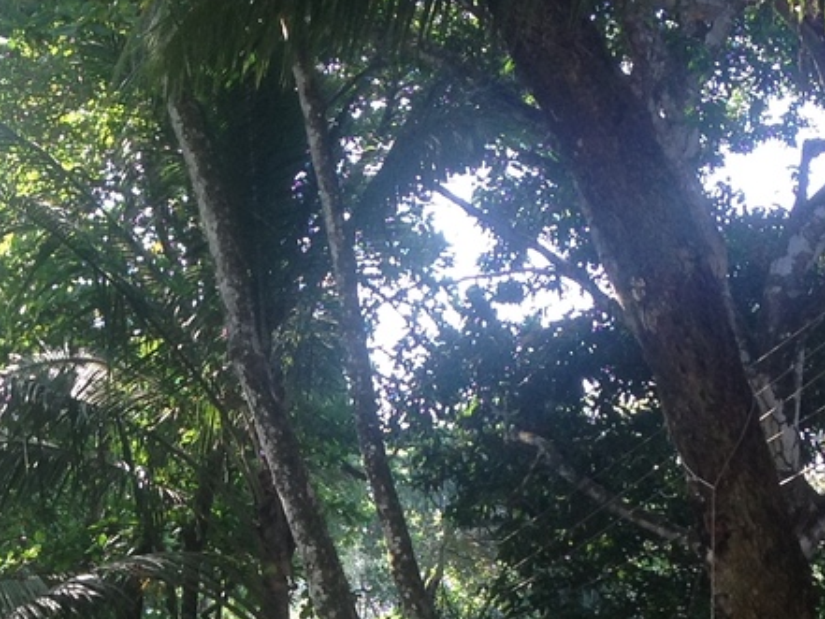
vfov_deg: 11.4
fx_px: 3028
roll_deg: -0.3
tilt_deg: -1.0
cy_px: 806
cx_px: 174
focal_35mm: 127
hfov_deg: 15.4
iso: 50
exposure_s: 1/136
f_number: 2.4
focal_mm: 4.28
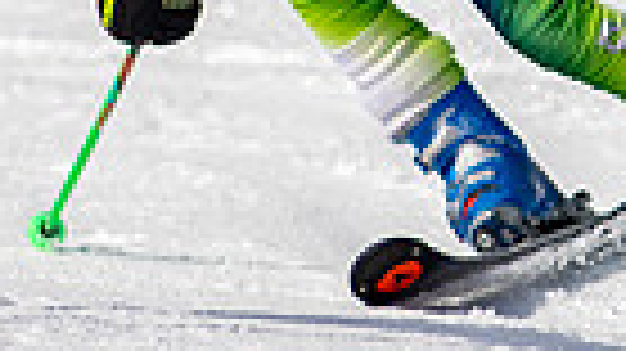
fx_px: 39649
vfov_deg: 0.5
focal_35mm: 2390
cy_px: -76
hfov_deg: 0.9
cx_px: 484
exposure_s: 1/6400
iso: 100
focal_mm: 300
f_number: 2.8
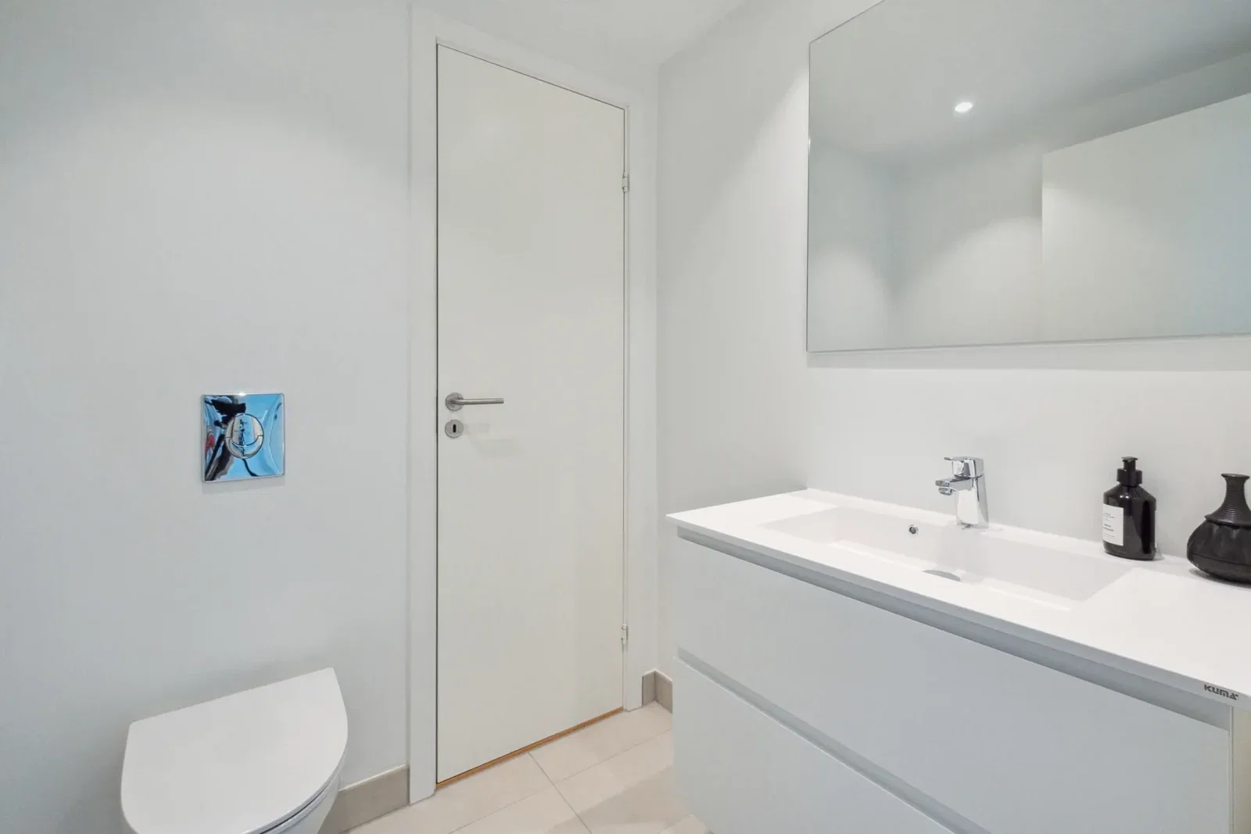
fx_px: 521
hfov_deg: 100.4
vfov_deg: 77.3
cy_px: 417
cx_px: 626
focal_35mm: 15
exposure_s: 1/50
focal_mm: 10
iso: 800
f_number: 10
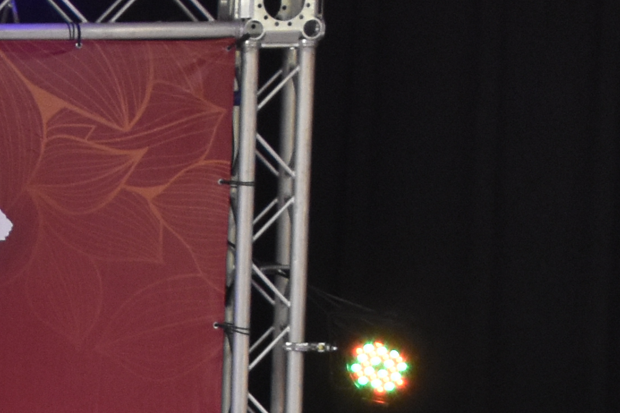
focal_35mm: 362
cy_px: 904
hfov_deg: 5.6
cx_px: -620
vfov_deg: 3.7
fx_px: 6233
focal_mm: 44
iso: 1600
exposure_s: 1/125
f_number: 5.6
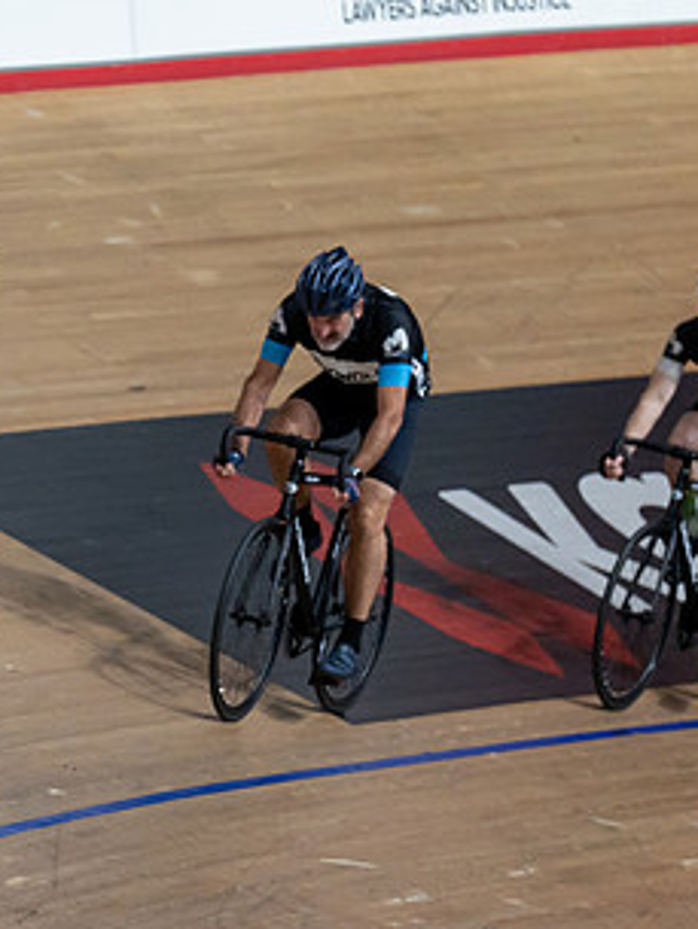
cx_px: -173
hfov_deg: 3.7
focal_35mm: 406
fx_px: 10908
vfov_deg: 4.9
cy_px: 482
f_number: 2.8
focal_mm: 173
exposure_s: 1/1000
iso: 3200
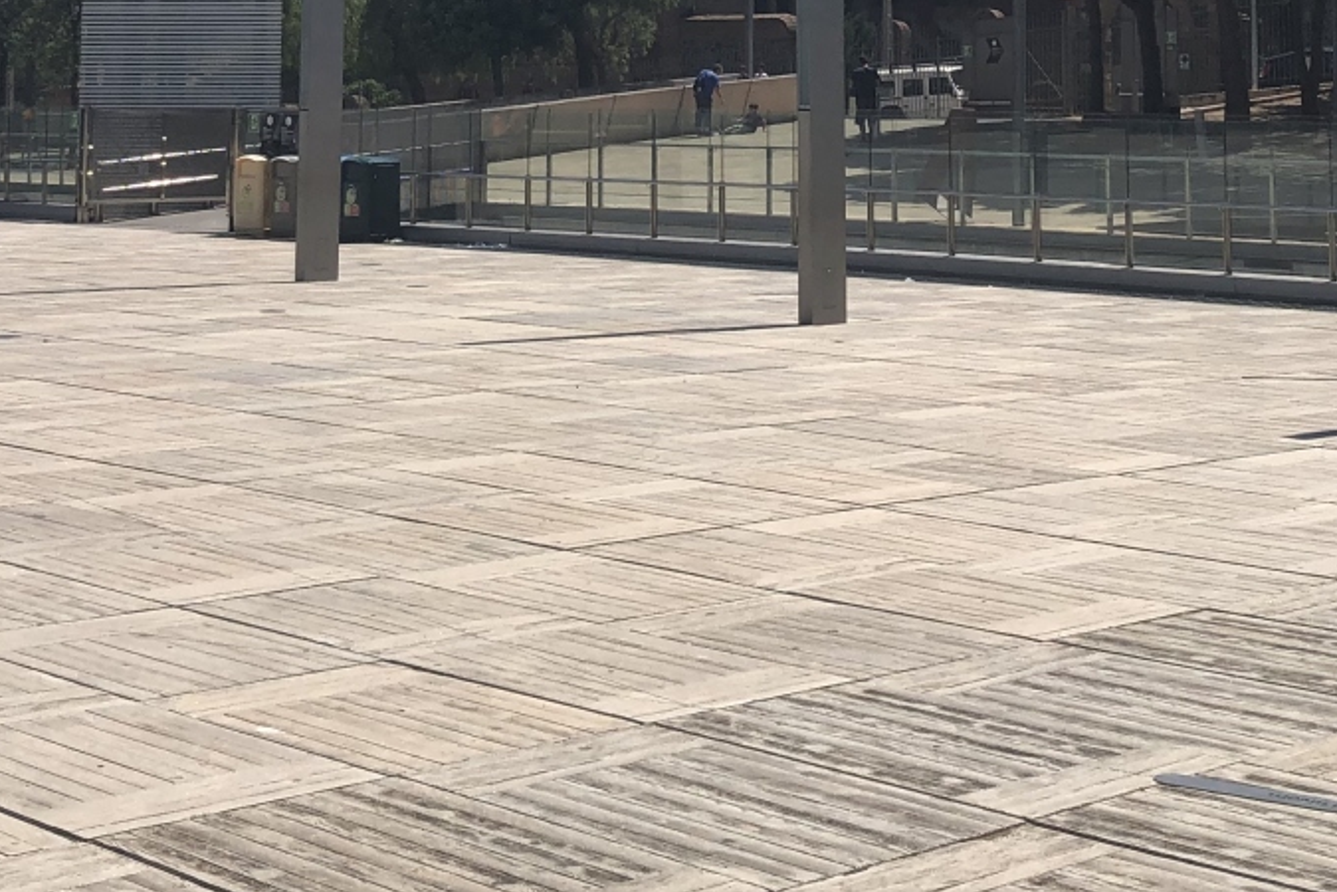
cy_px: -99
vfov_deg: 18.9
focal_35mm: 69
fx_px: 2562
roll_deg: -0.6
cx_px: 735
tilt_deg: +3.9
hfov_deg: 29.2
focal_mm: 3.99
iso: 20
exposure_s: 1/3205
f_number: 1.8
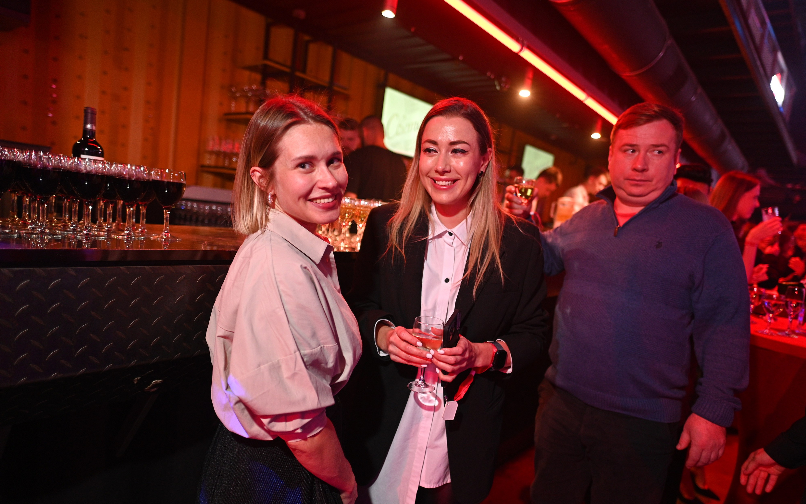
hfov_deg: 82.3
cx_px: 411
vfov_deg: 57.3
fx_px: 461
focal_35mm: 21
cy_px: 259
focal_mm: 20
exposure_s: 1/200
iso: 800
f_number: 2
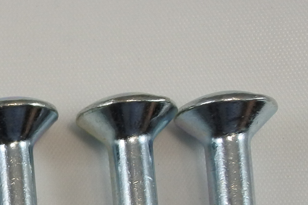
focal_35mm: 166
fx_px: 1420
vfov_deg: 8.0
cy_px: 350
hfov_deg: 10.3
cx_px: -490
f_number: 3.8
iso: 250
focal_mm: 11.6
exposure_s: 1/250
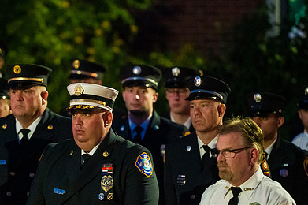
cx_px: 84
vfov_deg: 4.6
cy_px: 128
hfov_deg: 6.9
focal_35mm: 297
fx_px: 2539
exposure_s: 1/50
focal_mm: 200
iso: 12800
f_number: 3.2
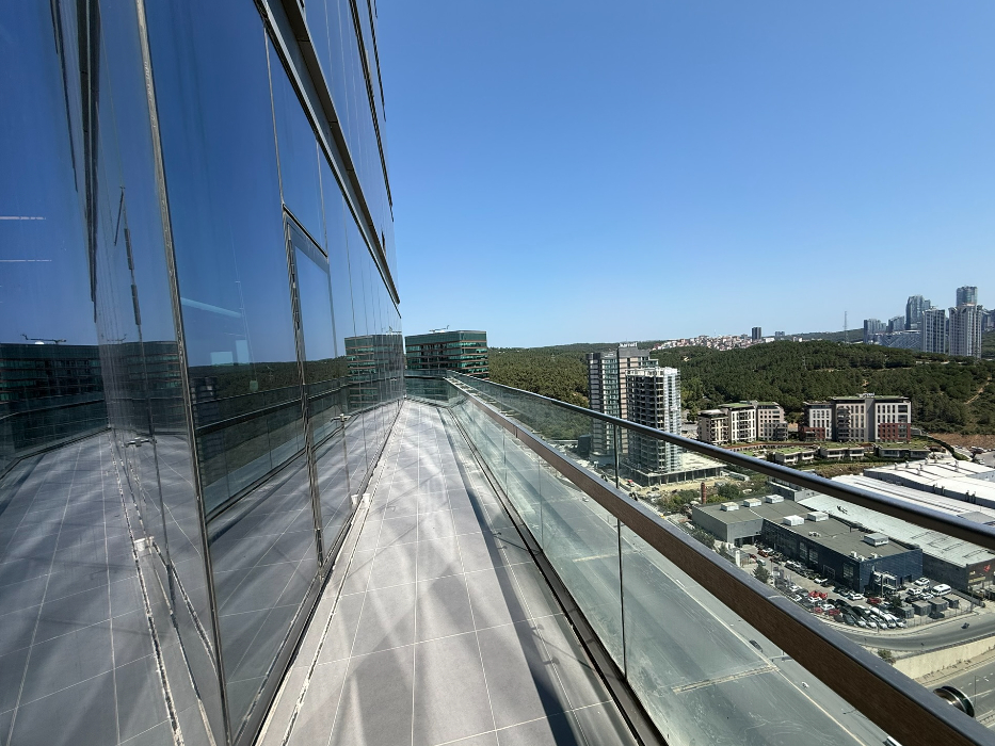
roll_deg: +2.8
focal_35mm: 15
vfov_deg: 81.7
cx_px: 519
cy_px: 387
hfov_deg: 98.1
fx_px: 431
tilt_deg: -3.4
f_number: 2.2
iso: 50
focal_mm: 2.22
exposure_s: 1/2024
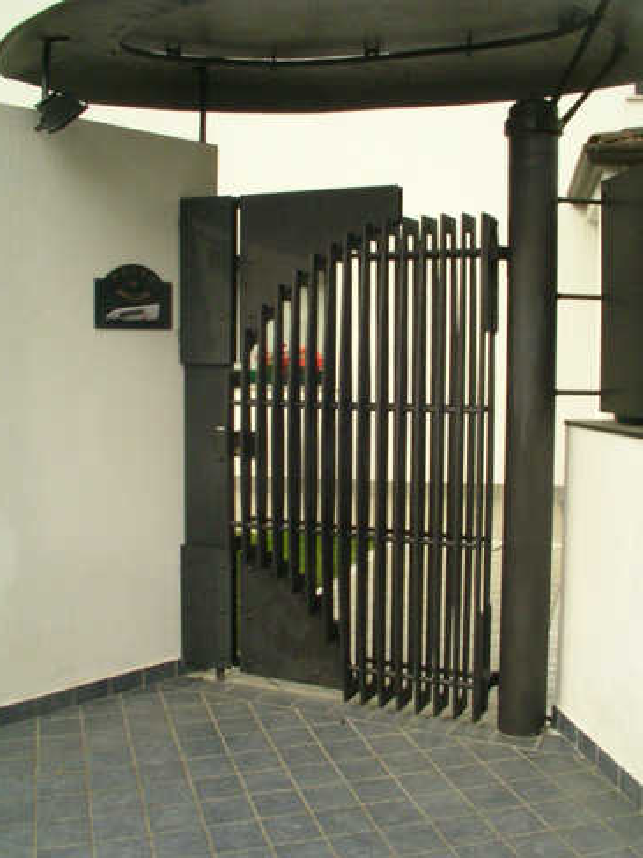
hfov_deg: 37.7
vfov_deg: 49.0
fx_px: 942
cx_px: 325
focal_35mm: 38
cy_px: 426
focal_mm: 5.7
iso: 200
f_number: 6.8
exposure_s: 1/257
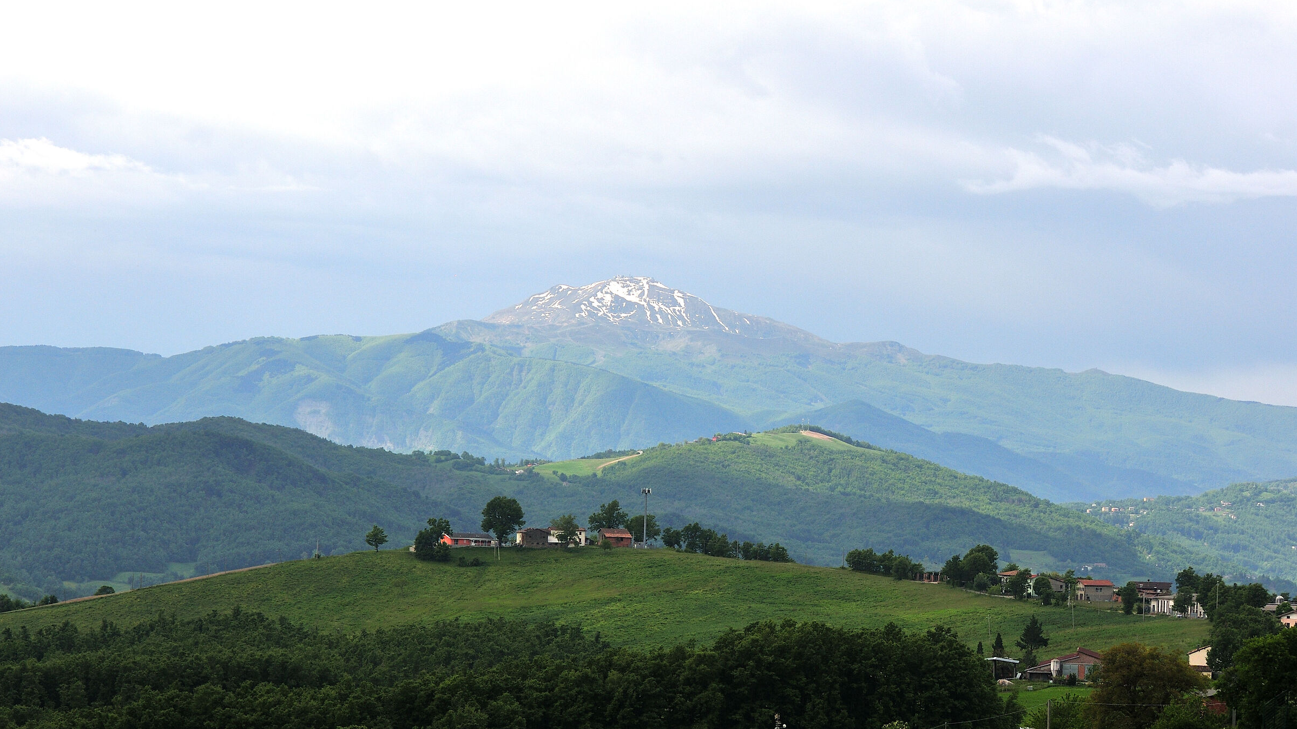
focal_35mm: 110
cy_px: 385
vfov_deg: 11.0
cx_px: 648
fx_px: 3783
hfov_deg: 19.5
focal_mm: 70
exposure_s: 1/640
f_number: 8
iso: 200
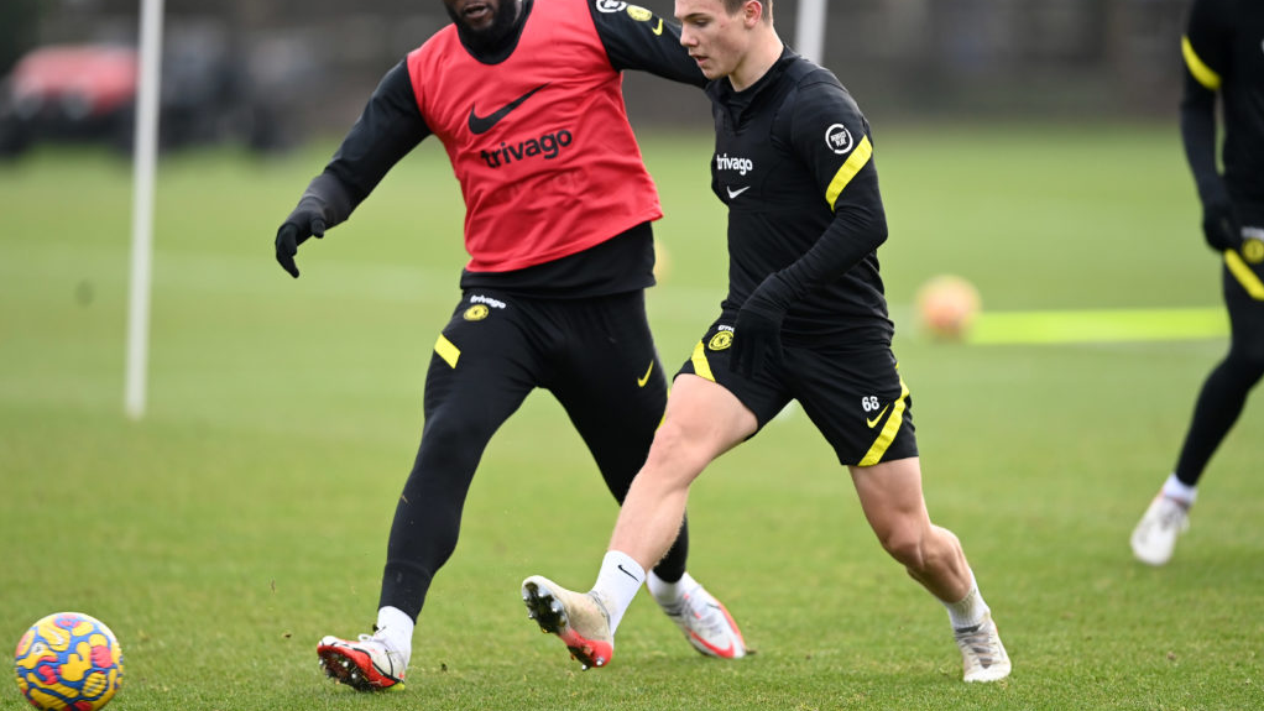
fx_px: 14078
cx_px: 632
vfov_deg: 2.9
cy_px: 306
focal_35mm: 420
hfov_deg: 5.1
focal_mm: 400
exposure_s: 1/1600
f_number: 2.8
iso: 800
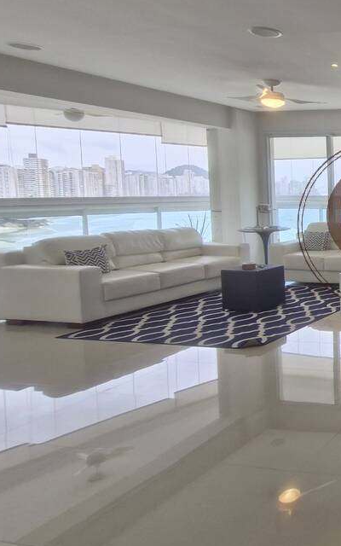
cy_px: 225
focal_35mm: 31
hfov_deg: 27.9
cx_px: 508
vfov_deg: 60.8
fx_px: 461
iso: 50
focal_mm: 1.74
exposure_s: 1/120
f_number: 2.2
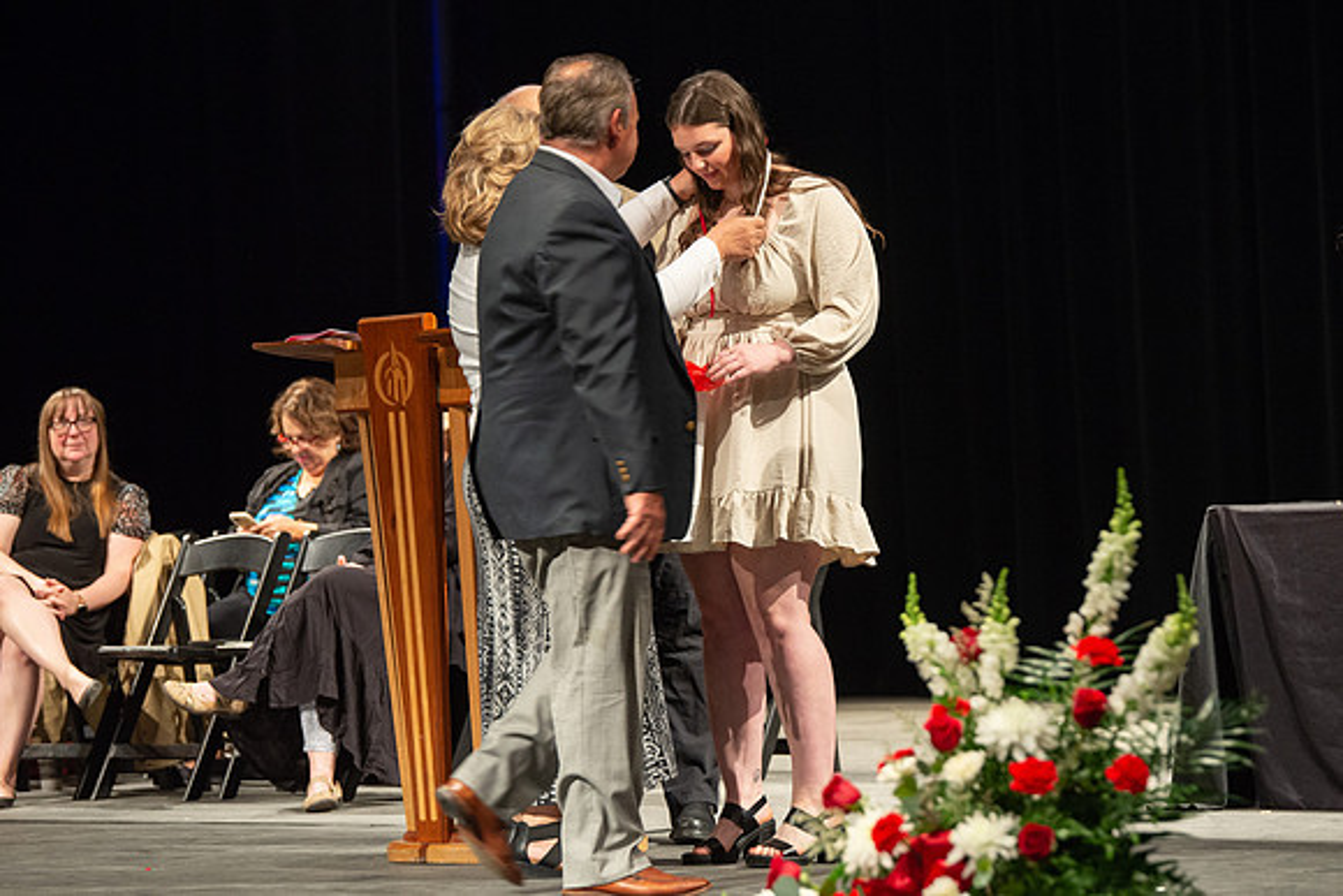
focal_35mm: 152
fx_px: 5663
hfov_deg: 13.5
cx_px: 755
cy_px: 407
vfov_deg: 9.0
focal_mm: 135
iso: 1600
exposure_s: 1/100
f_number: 4
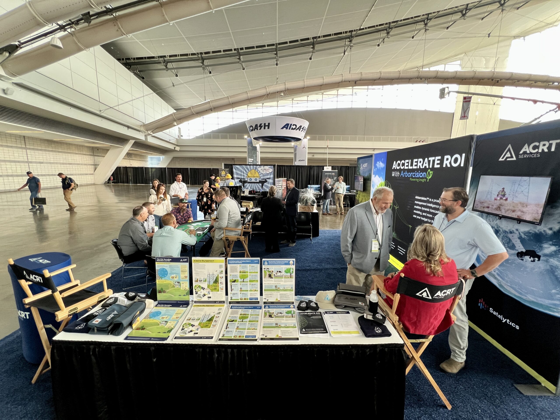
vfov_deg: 89.9
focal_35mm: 13
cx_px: 280
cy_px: 210
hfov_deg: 106.2
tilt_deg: -10.0
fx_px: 210
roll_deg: -1.0
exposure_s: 1/99
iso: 160
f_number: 1.8
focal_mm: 1.57
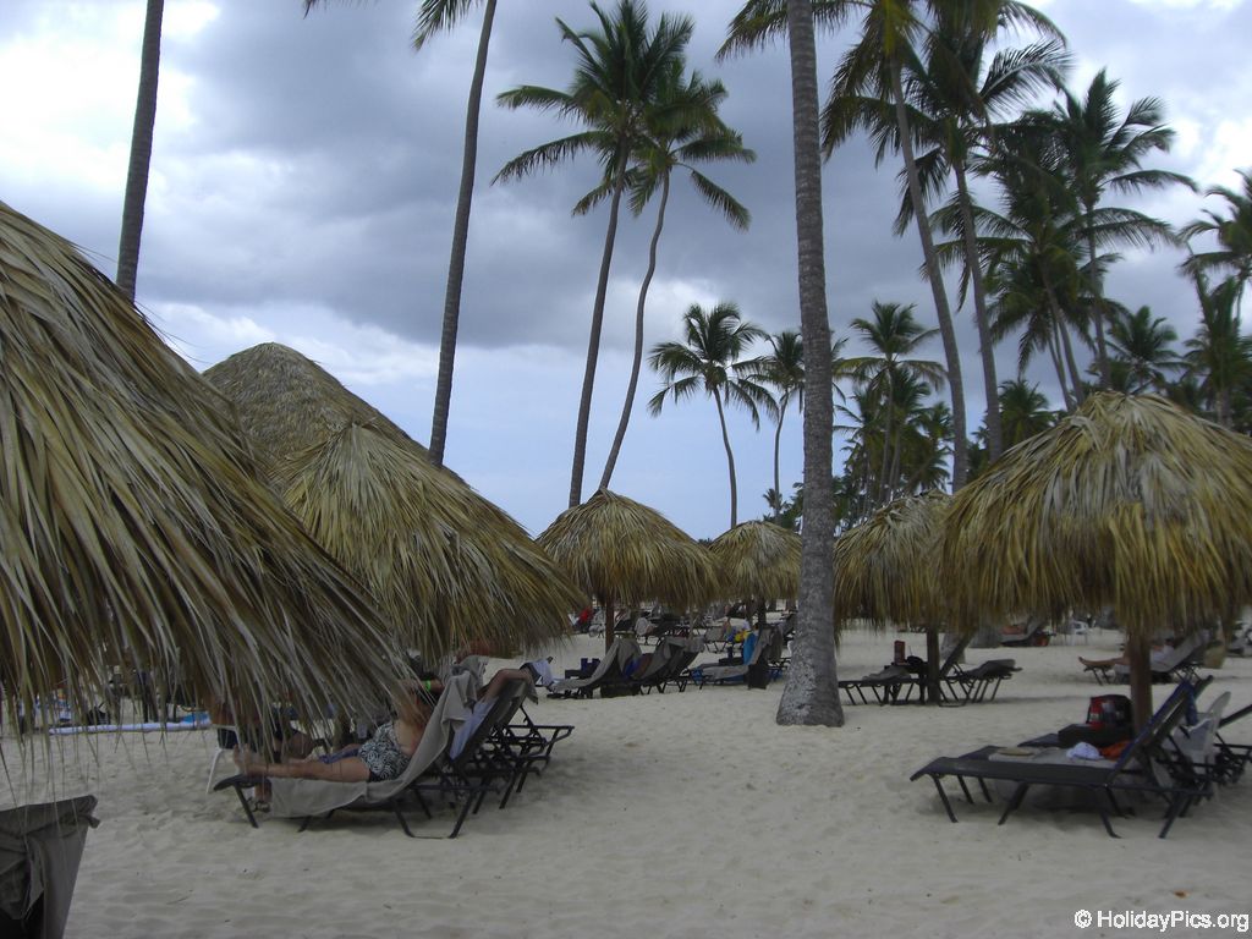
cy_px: 470
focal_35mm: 38
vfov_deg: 37.7
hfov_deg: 49.0
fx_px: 1374
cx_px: 626
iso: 64
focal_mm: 6.2
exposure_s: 1/125
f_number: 8
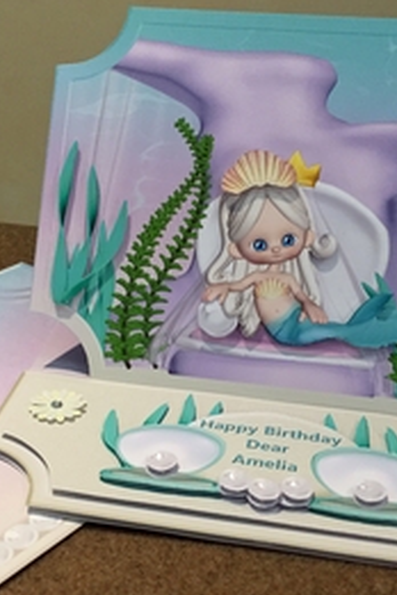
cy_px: 298
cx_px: 167
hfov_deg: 26.0
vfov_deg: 38.2
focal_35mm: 52
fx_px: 860
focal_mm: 4.15
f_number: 2.2
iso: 64
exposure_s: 1/33
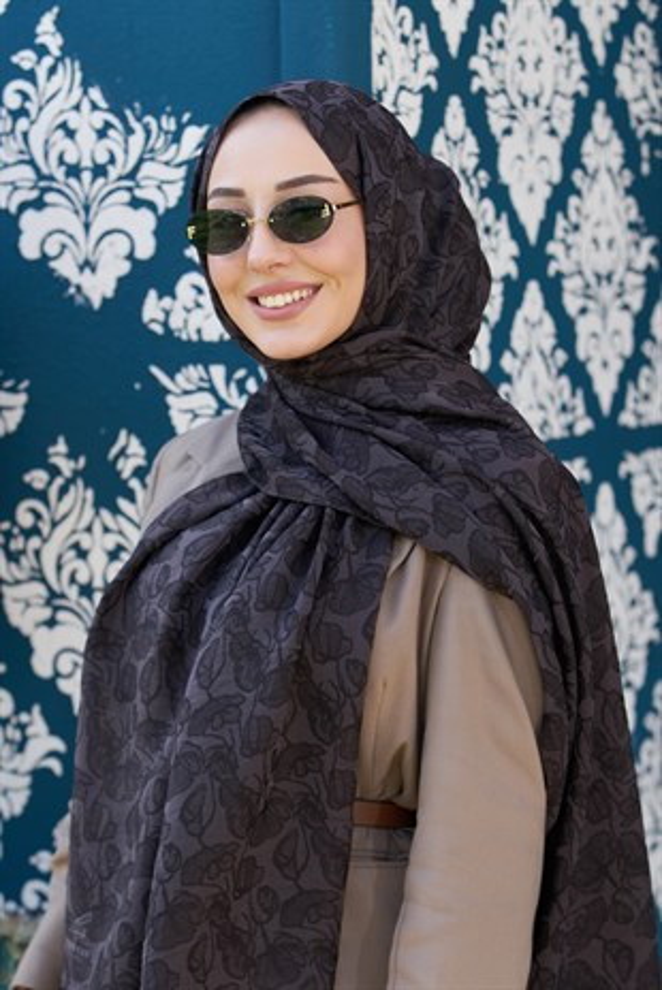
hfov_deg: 13.7
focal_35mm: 100
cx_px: 331
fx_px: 2754
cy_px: 495
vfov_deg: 20.4
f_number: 4.5
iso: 200
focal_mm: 100
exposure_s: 1/200
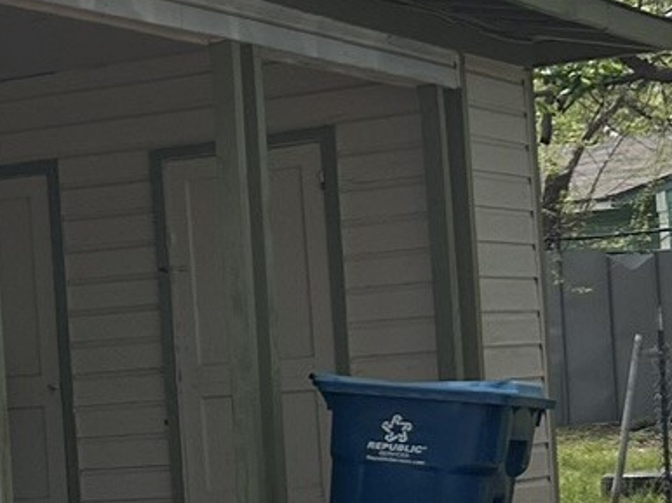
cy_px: 447
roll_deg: +5.2
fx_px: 2677
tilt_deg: -0.2
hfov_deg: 12.0
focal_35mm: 138
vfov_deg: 10.7
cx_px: -860
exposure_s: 1/6993
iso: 50
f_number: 1.5
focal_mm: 5.7
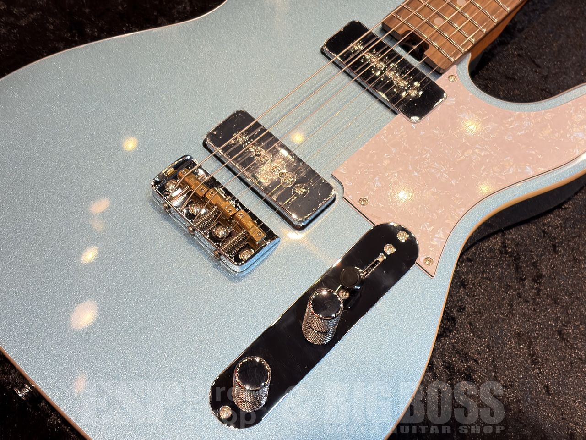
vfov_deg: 28.0
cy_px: 220
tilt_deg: -60.1
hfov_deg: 36.8
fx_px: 880
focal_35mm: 52
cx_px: 293
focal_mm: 5.96
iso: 125
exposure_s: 1/60
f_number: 1.6
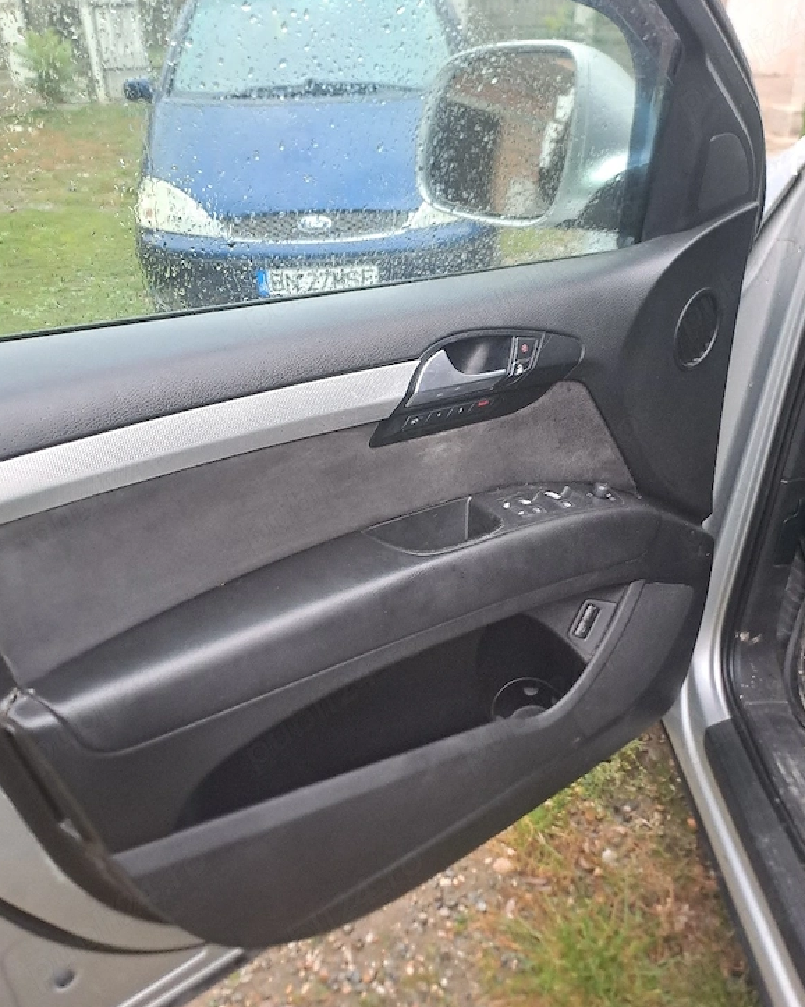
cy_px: 515
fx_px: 804
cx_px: 389
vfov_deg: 64.1
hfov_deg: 53.2
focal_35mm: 27
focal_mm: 4.65
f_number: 1.8
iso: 160
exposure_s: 1/50
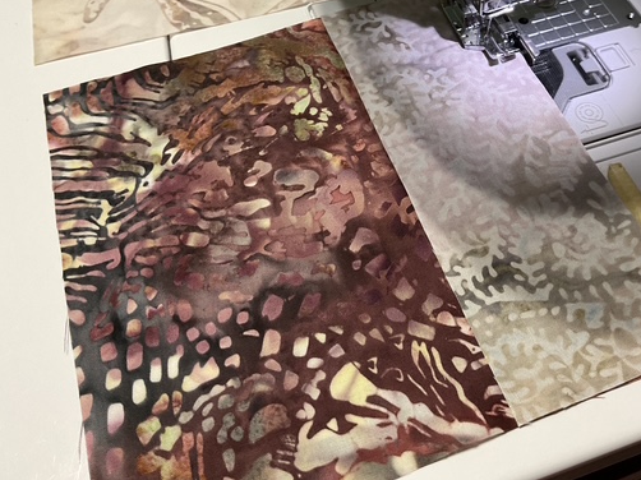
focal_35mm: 37
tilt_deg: -54.7
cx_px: 387
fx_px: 685
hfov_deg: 49.8
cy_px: 176
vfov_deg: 38.4
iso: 80
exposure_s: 1/60
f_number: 1.8
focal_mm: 3
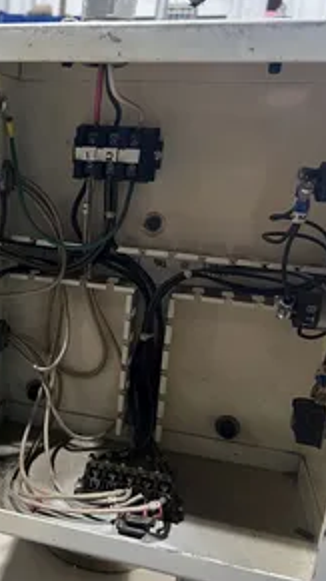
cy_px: 291
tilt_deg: -17.6
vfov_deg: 51.7
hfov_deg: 28.2
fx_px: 601
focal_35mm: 39
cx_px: -14
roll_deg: -3.5
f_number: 1.5
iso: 125
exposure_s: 1/60
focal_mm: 5.7
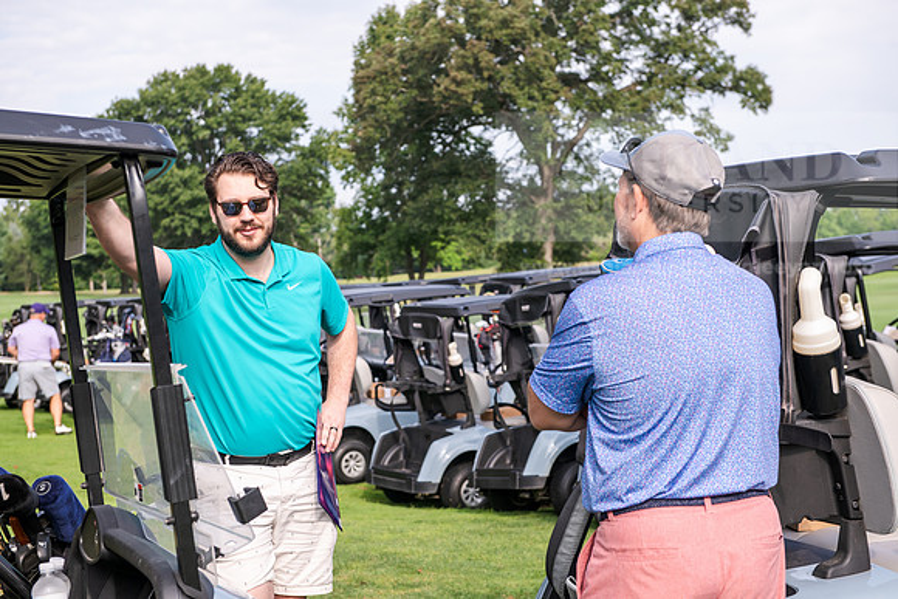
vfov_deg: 21.9
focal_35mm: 62
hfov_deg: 32.4
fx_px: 1547
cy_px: 300
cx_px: 449
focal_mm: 62
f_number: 5.6
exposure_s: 1/320
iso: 160
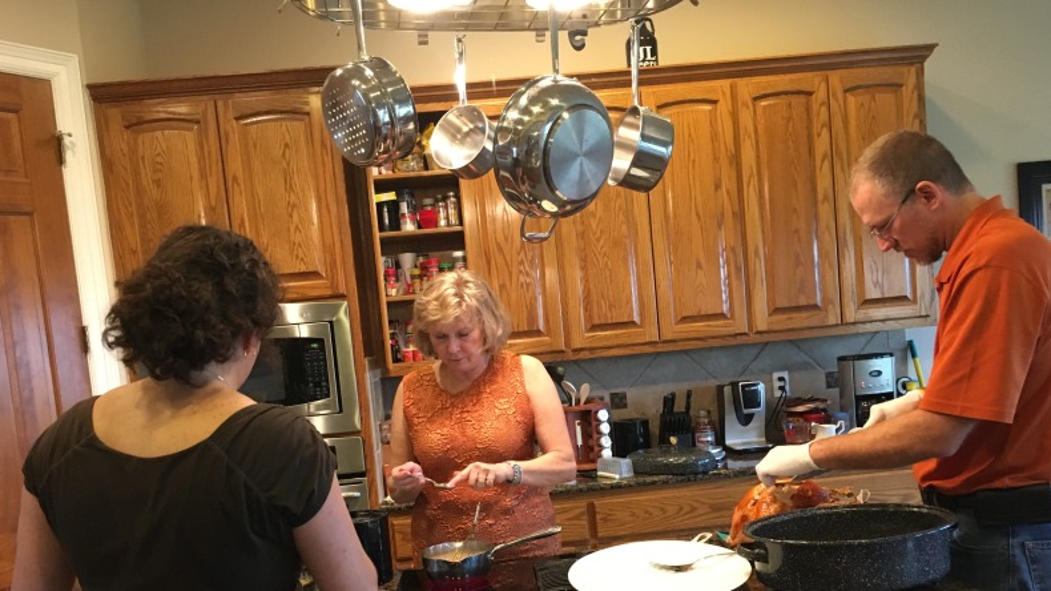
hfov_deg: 61.0
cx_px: 528
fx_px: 892
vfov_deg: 36.3
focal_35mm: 32
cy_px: 398
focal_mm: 4.15
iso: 200
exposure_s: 1/30
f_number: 2.2
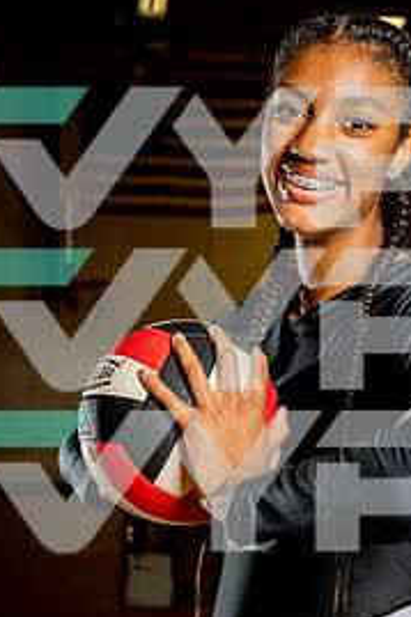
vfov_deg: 24.8
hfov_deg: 16.6
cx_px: 294
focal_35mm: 82
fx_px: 1406
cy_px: 321
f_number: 7.1
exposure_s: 1/250
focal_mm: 49
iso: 400
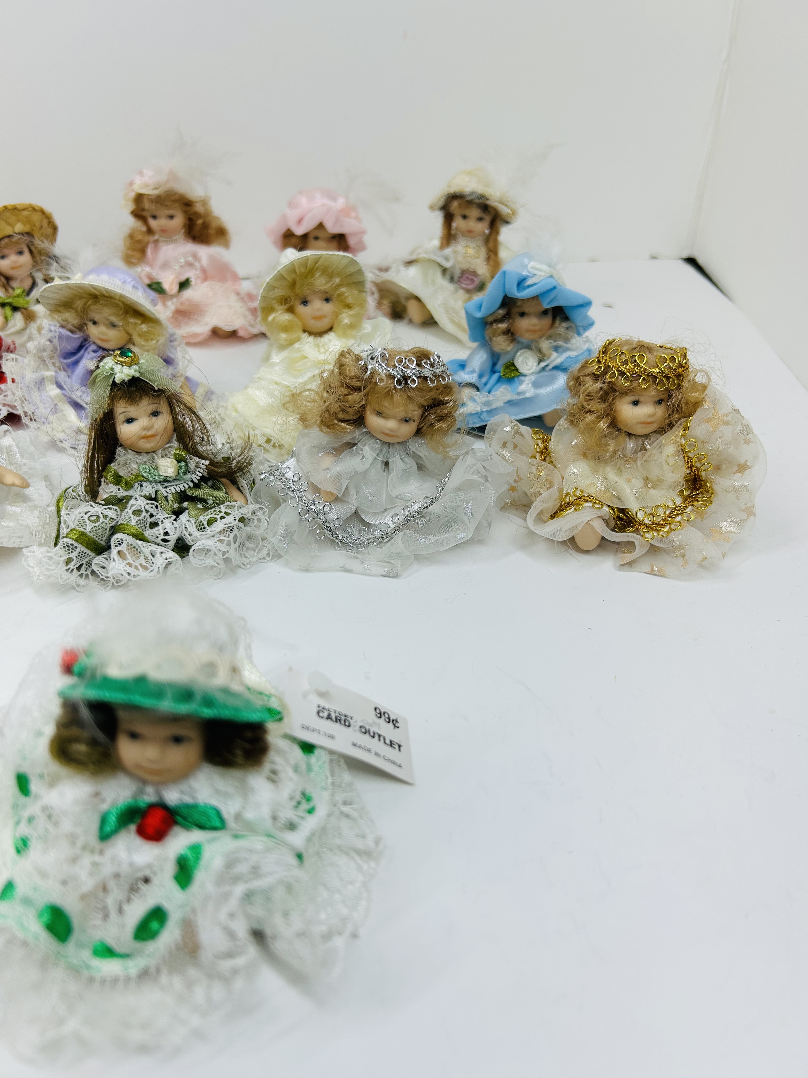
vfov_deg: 67.3
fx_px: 809
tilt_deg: -35.1
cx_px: 404
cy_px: 539
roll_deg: +0.8
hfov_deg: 53.1
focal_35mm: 26
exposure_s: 1/1058
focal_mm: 5.7
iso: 50
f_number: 1.5
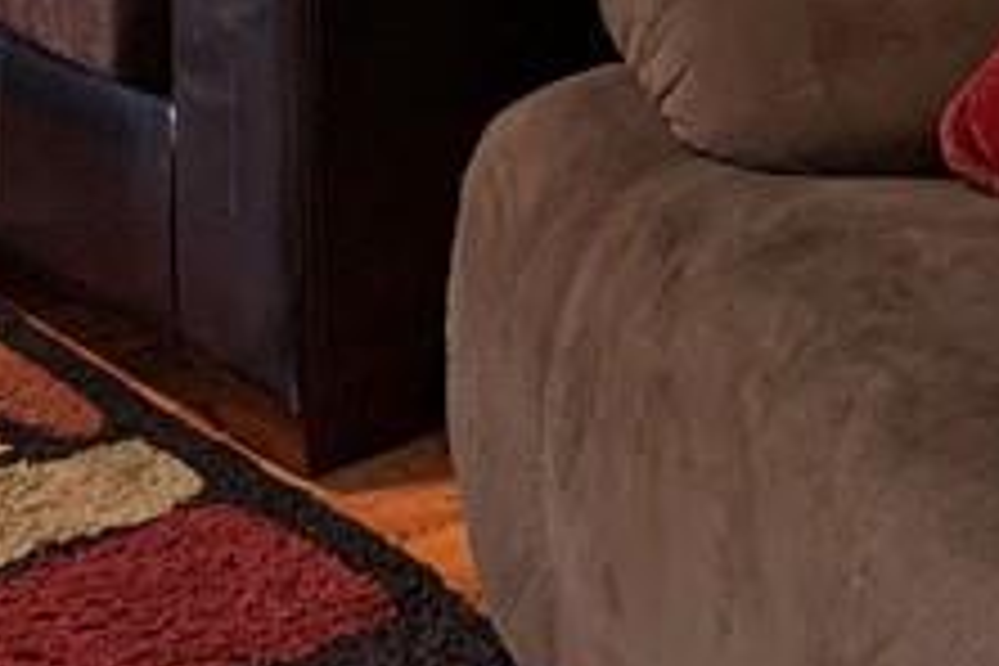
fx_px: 3468
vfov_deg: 10.3
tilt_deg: -7.8
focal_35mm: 125
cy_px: -590
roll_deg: +1.3
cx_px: 374
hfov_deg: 16.4
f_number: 1.8
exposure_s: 1/60
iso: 160
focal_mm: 4.25
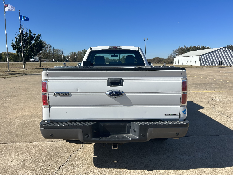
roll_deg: -1.2
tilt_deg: -10.4
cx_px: 116
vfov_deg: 53.1
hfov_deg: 67.3
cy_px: 88
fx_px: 175
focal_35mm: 26
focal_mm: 5.7
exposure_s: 1/5319
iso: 50
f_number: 1.5
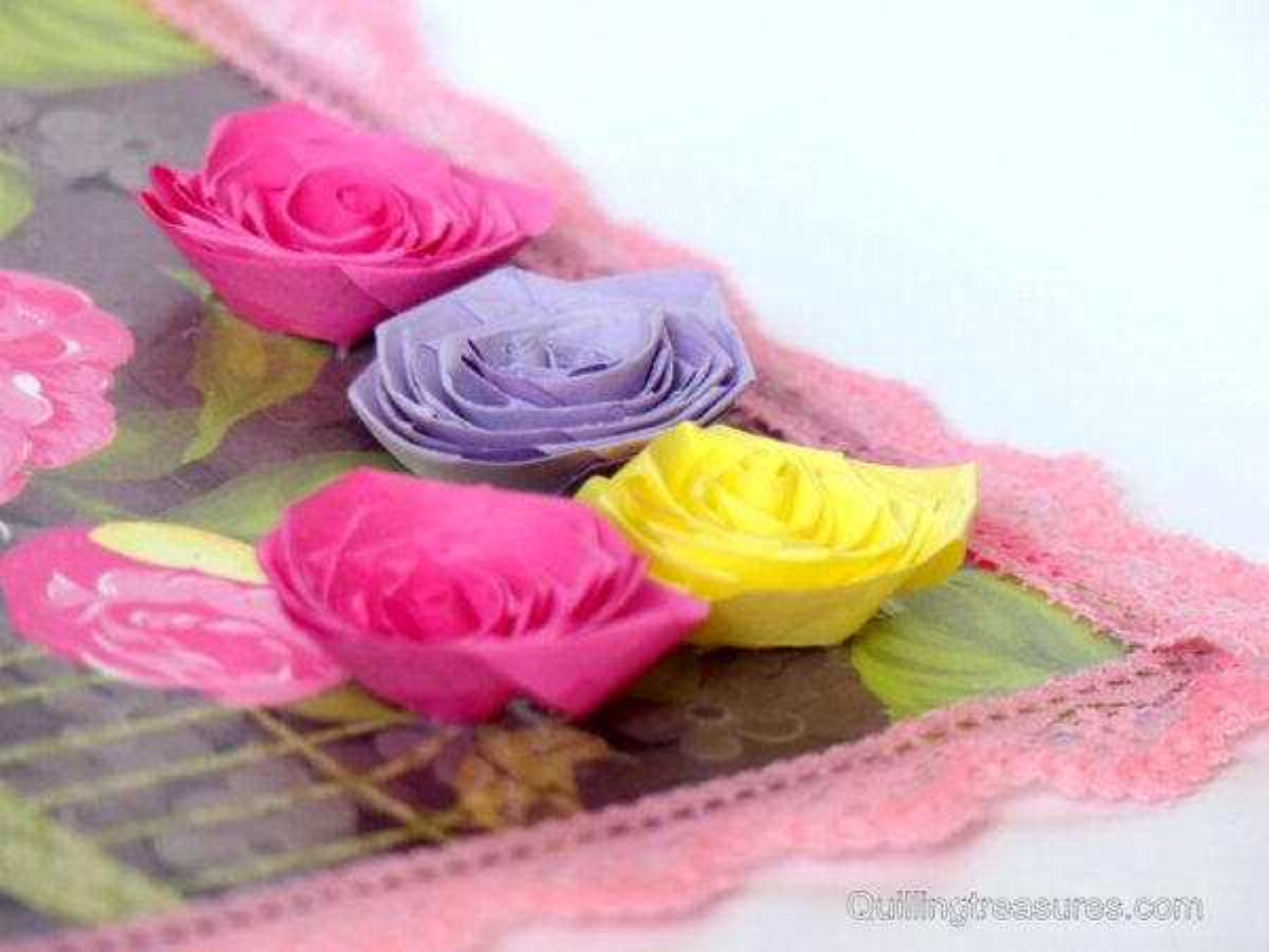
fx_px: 19833
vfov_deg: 2.7
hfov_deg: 3.7
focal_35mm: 541
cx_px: 634
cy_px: 476
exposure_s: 1/125
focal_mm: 97.4
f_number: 2.8
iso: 200
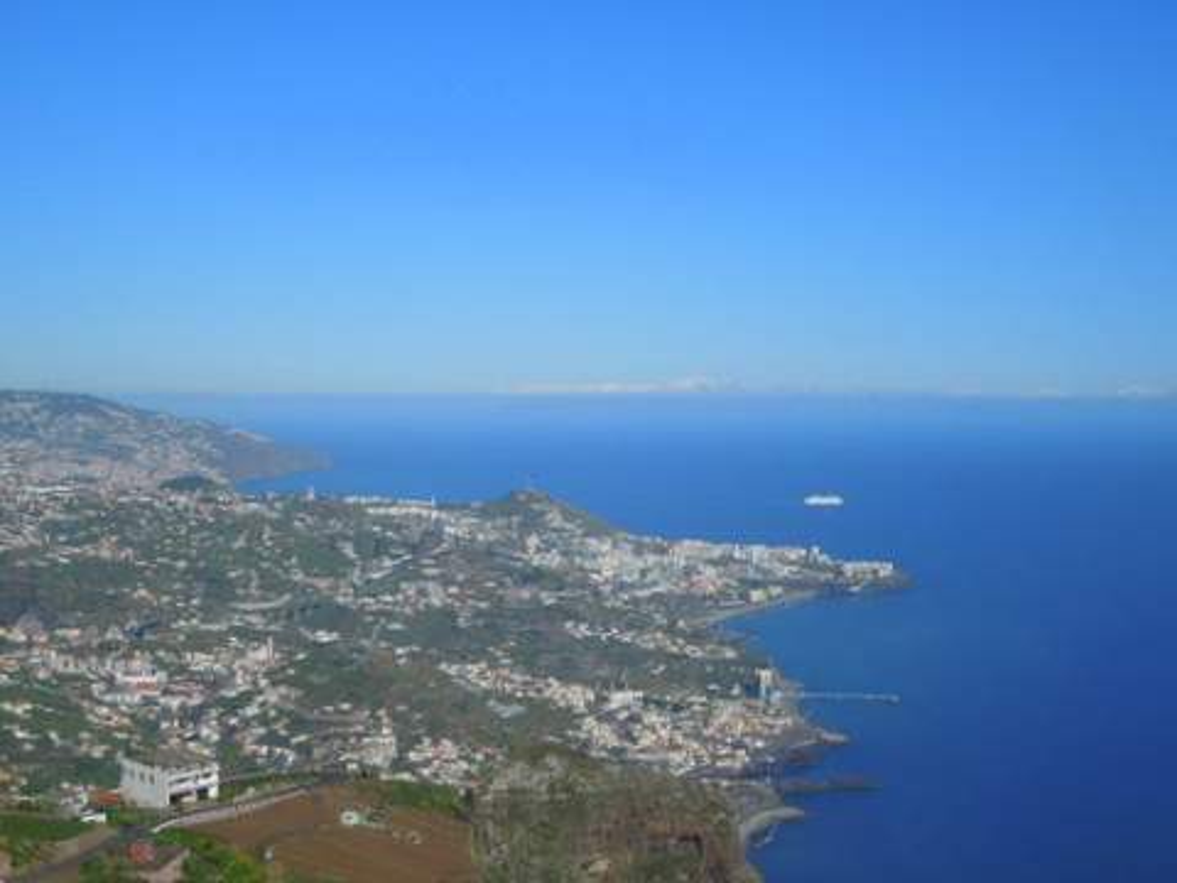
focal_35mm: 54
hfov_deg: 35.5
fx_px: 1836
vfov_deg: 27.0
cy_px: 442
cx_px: 588
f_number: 8.4
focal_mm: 9.8
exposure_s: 1/400
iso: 100
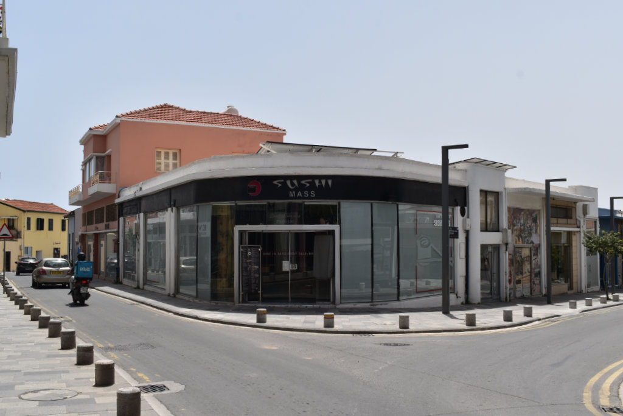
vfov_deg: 35.5
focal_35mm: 38
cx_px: 312
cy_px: 208
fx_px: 649
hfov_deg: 51.3
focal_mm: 25
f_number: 11
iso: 280
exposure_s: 1/500
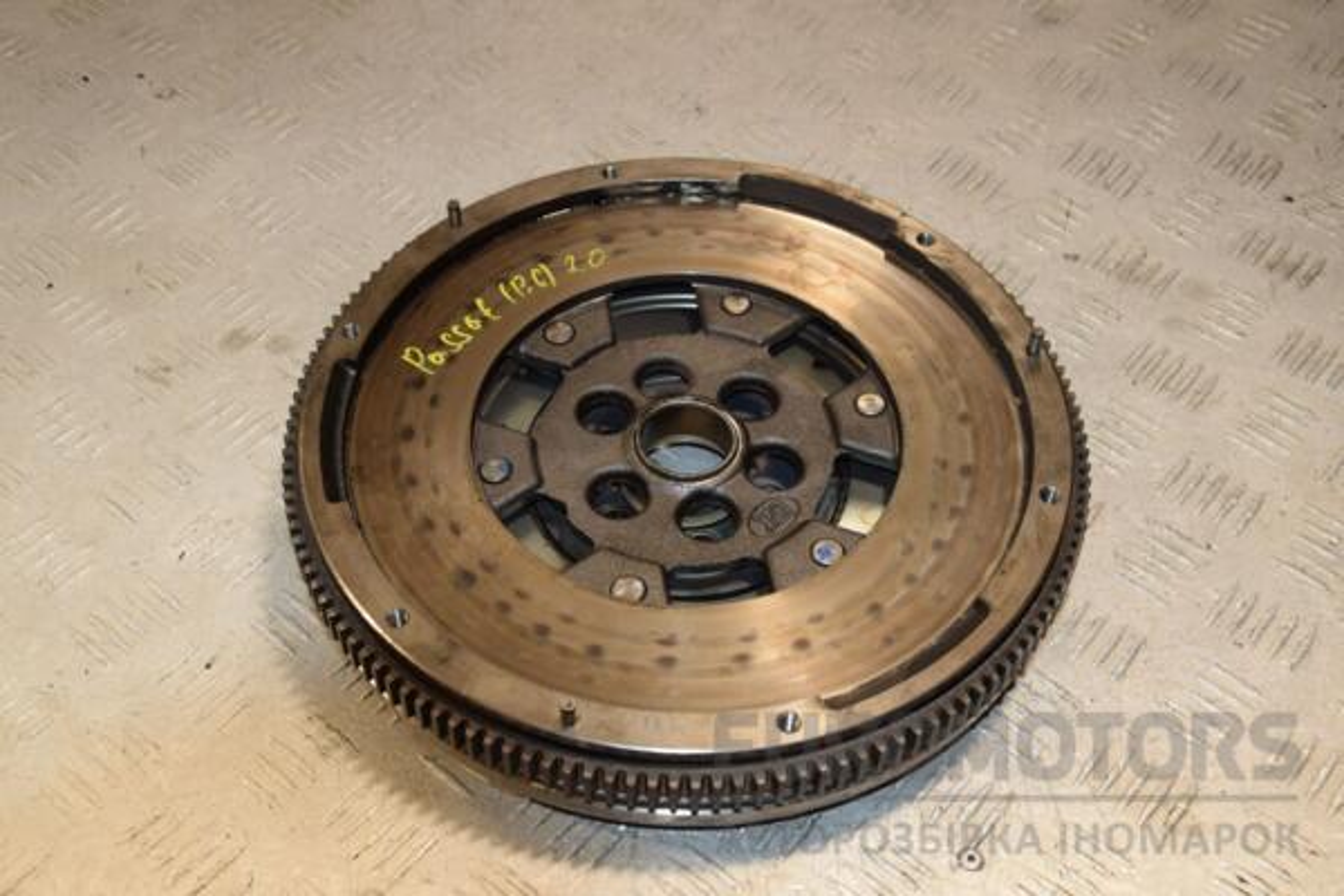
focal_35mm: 45
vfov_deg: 29.9
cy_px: 448
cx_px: 672
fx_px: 1680
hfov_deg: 43.6
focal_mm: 30
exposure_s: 1/200
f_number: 6.3
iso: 800
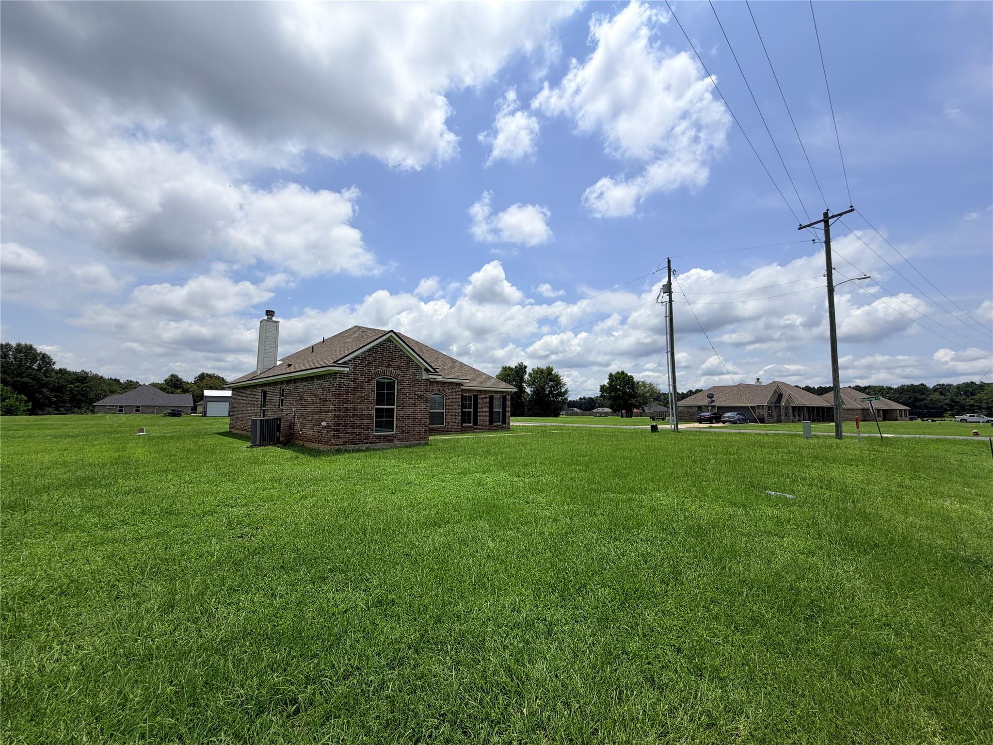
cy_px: 372
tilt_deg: +5.3
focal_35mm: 14
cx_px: 496
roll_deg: +0.3
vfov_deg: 85.7
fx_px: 402
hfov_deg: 102.1
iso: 20
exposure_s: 1/2024
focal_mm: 2.22
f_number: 2.2
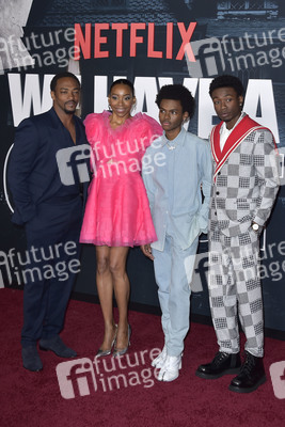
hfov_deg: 27.0
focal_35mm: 50
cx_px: 142
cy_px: 214
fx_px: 593
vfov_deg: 39.6
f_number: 6.3
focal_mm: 50
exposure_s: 1/250
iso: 640
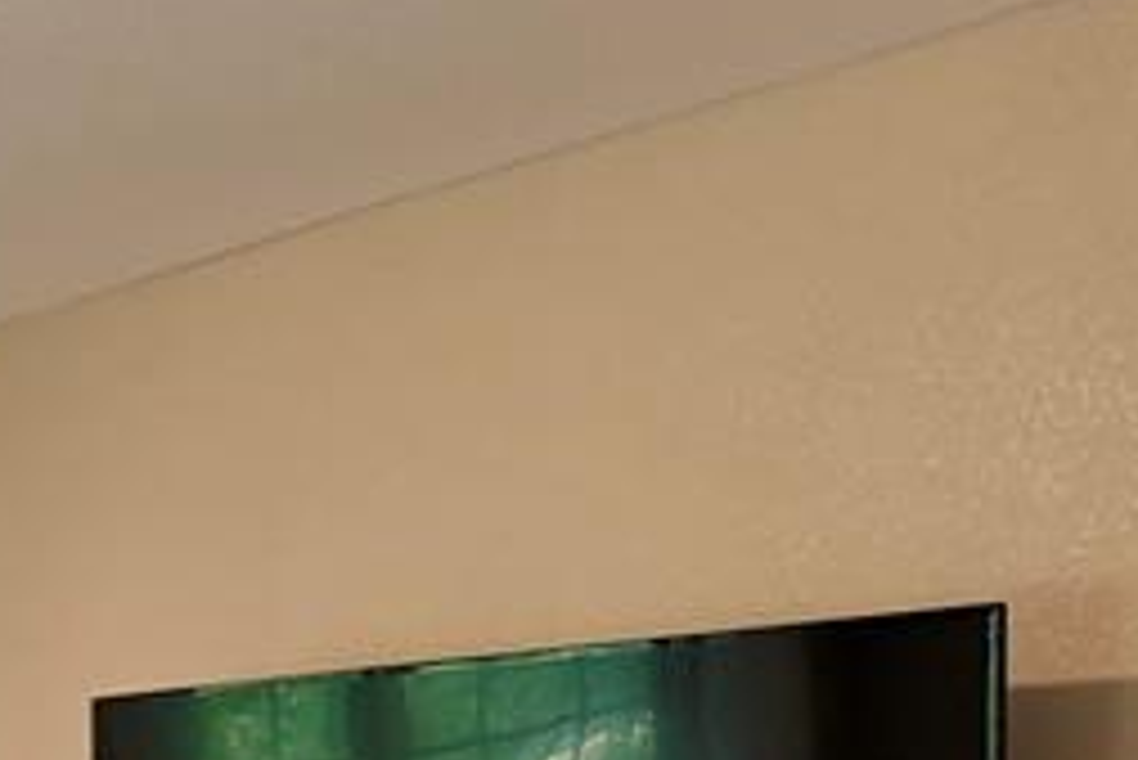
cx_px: -855
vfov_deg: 12.5
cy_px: 1322
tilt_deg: -7.7
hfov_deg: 17.0
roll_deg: +0.8
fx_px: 3194
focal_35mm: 101
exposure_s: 1/60
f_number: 1.78
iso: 250
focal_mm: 6.76
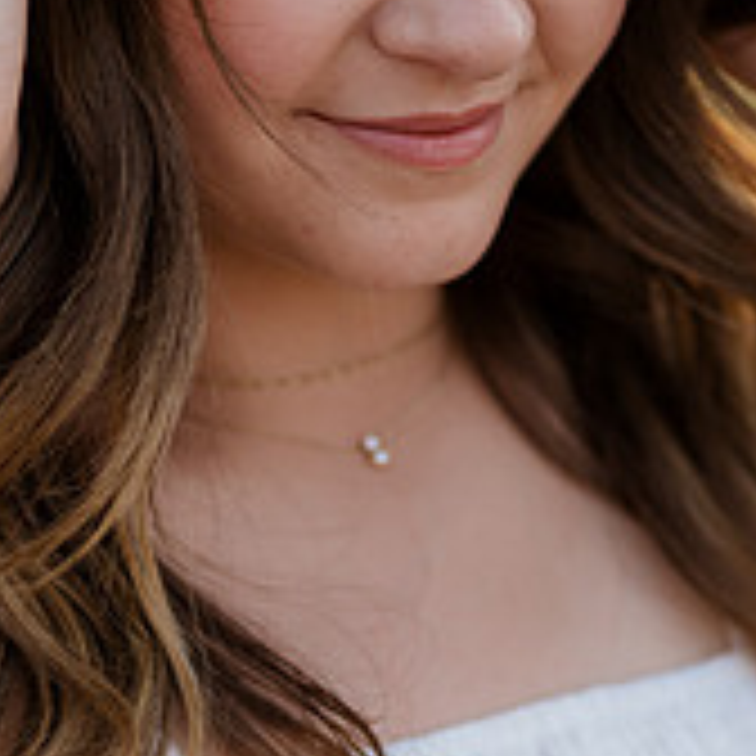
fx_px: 4793
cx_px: 256
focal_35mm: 194
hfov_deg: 9.0
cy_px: 544
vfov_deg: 9.0
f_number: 2
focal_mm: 85
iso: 125
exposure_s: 1/400
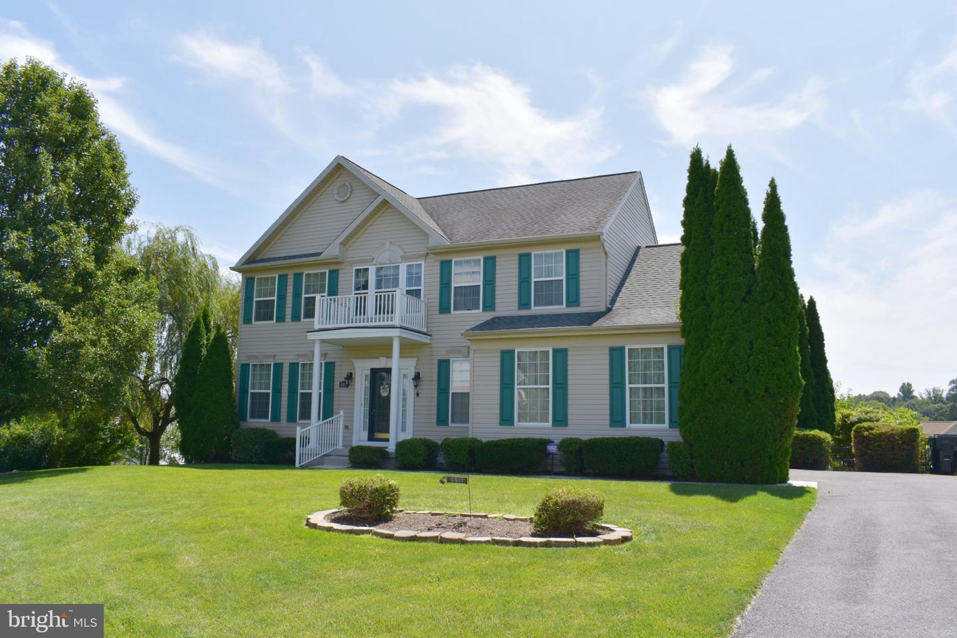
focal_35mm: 27
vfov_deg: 47.9
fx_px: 718
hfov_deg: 67.4
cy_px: 319
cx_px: 478
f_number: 10
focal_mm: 18
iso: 100
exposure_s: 1/200
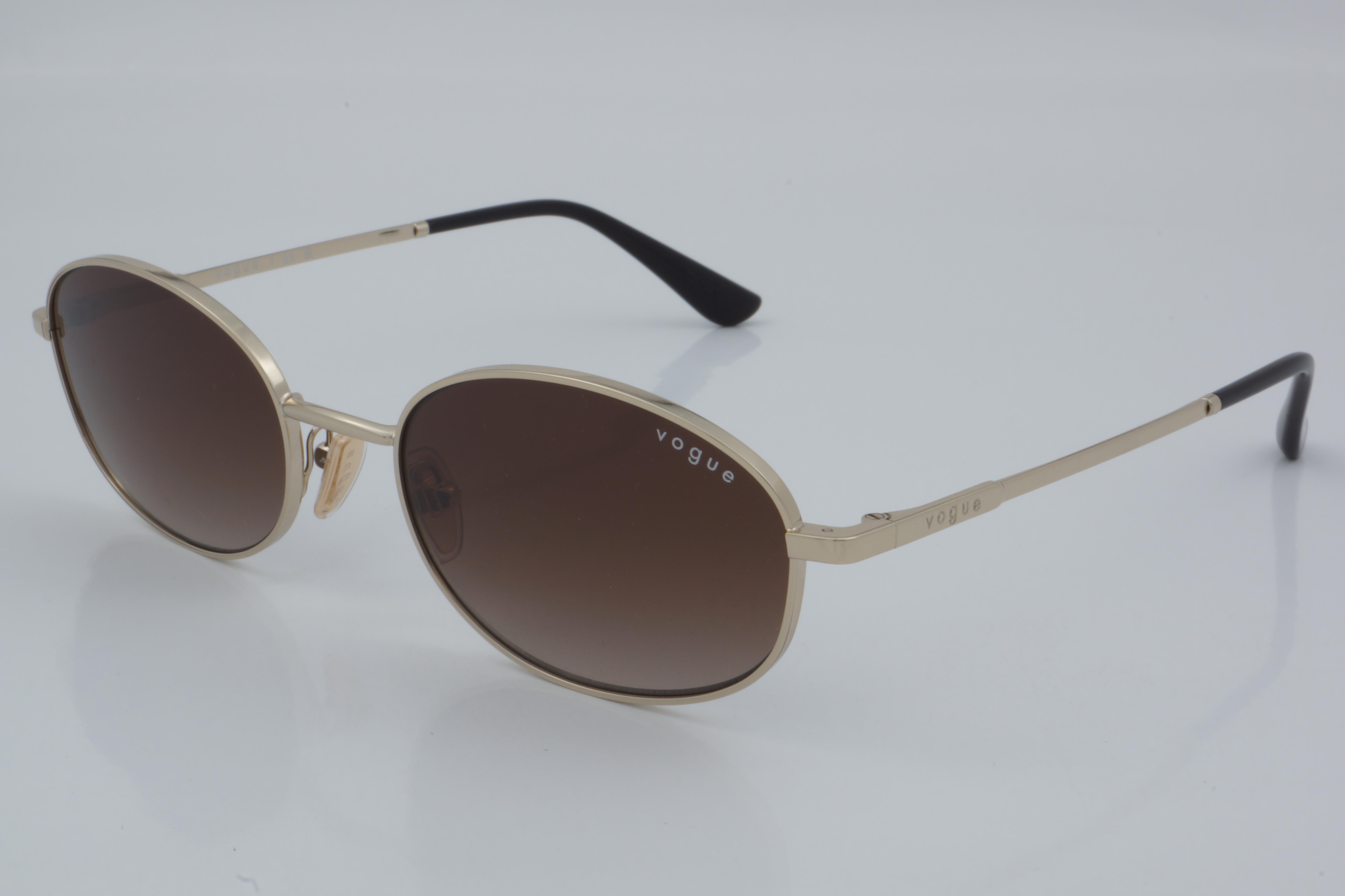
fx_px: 2802
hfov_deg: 27.0
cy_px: 448
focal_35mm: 75
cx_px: 672
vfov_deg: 18.2
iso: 100
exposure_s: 1/4
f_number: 32
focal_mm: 50
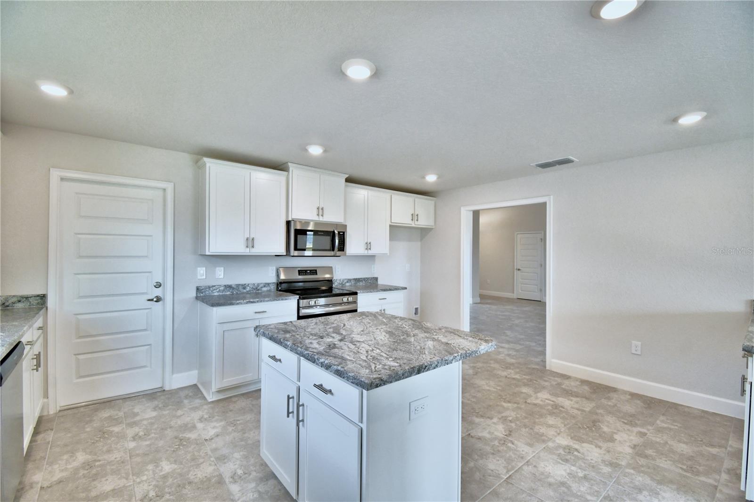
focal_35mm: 15
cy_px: 251
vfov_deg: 77.3
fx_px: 314
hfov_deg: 100.4
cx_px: 377
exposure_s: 1/125
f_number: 4.5
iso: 360
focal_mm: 10
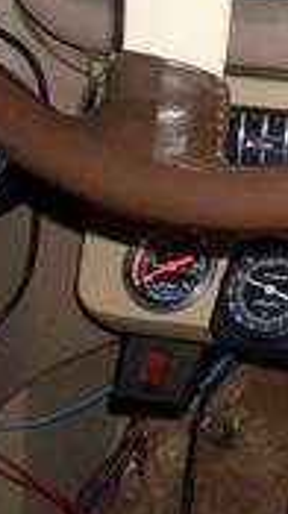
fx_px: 1785
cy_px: 12
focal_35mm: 131
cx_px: 702
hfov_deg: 8.4
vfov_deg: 16.1
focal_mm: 5.8
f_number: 2.6
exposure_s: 1/60
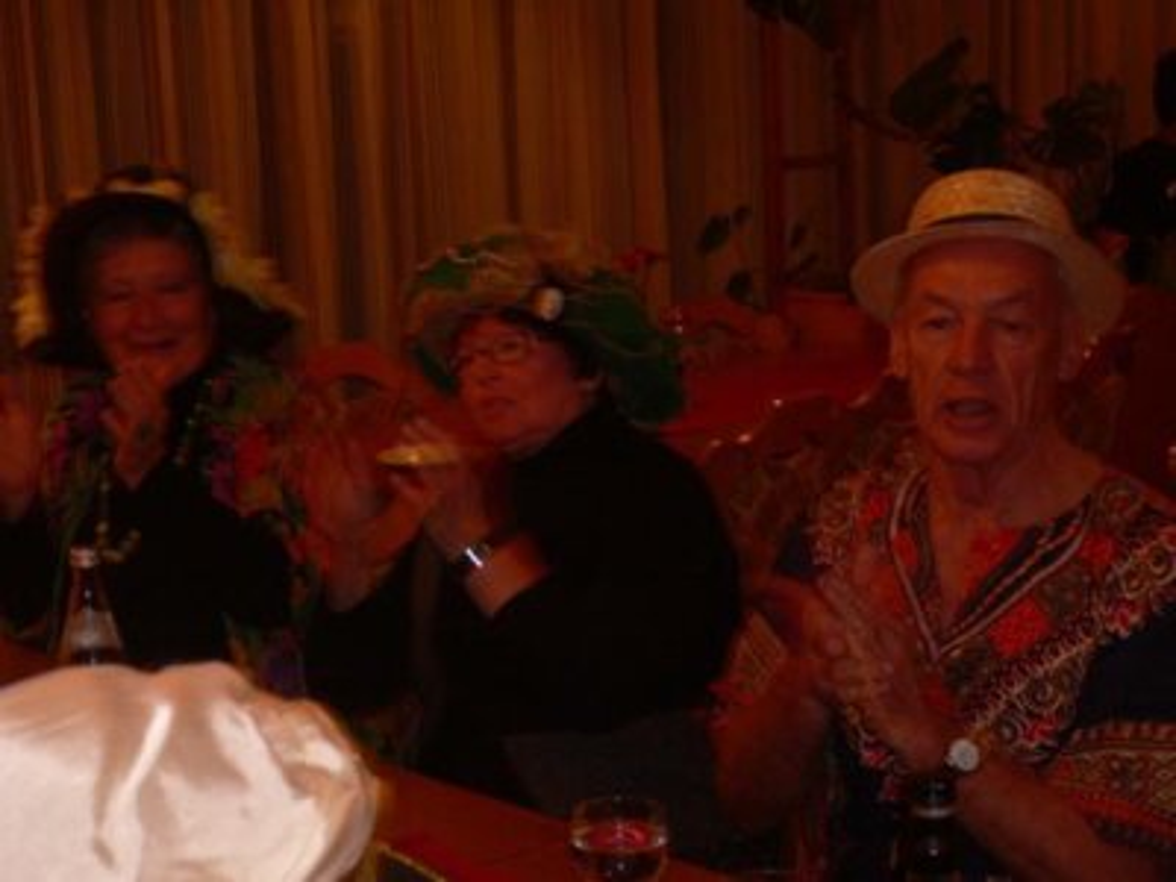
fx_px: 2514
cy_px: 441
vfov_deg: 19.9
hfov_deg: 26.3
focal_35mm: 74
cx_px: 588
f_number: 4.2
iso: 100
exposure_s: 1/8
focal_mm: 12.3
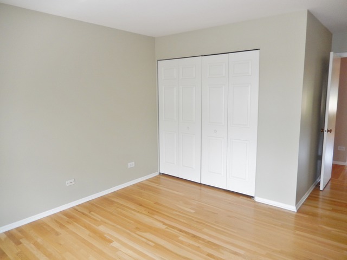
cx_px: 174
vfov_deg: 54.9
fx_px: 251
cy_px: 130
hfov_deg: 69.4
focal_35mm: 25
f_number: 3.4
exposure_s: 1/30
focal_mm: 4.5
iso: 200
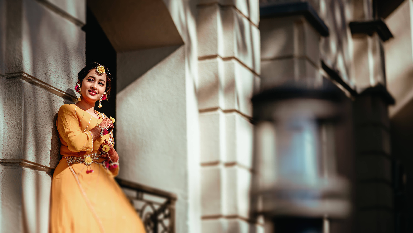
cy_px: 132
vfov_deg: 13.4
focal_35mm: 90
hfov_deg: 23.7
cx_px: 205
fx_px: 986
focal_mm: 85
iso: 100
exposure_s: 1/4000
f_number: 1.4
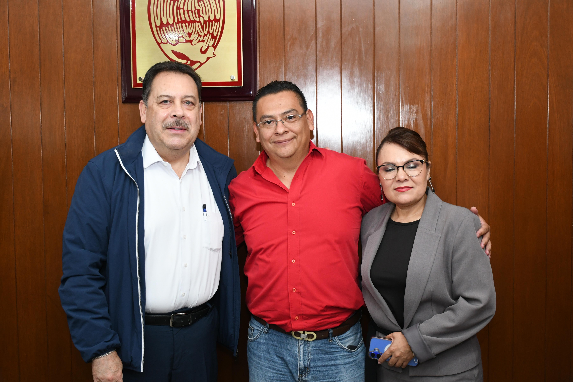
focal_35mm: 45
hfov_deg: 43.6
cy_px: 191
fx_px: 716
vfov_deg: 29.9
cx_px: 286
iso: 1250
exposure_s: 1/100
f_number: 4
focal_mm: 30
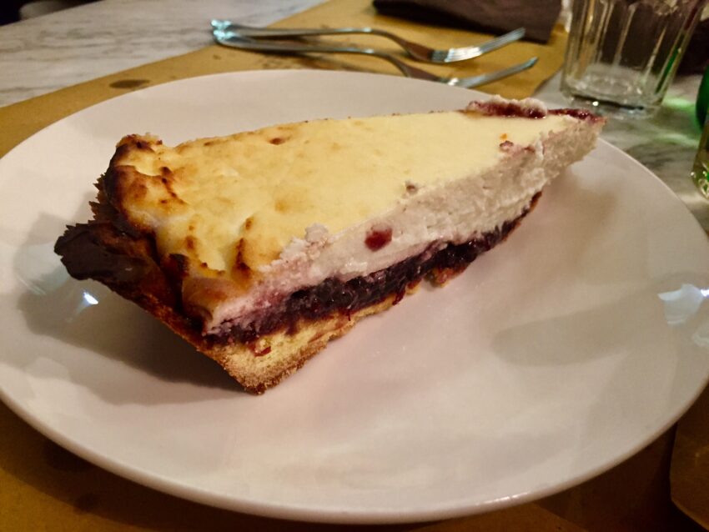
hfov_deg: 61.6
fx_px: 594
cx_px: 354
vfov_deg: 48.2
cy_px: 266
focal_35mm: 29
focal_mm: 4.15
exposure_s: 1/20
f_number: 2.2
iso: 250
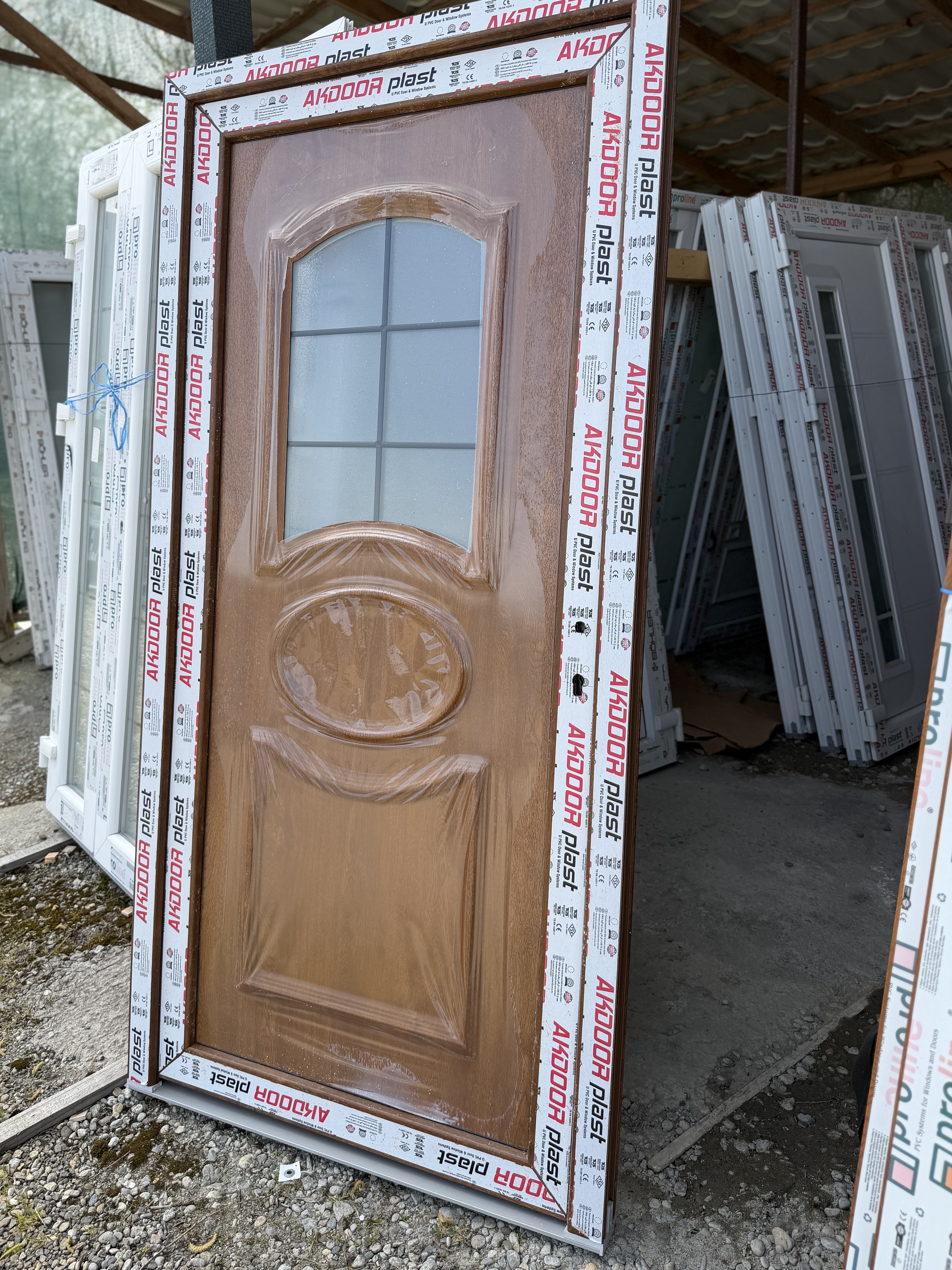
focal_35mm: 26
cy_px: 588
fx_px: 954
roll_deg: +2.2
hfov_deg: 53.0
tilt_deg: -12.7
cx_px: 441
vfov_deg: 67.2
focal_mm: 6.76
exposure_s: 1/1727
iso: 80
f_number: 1.78
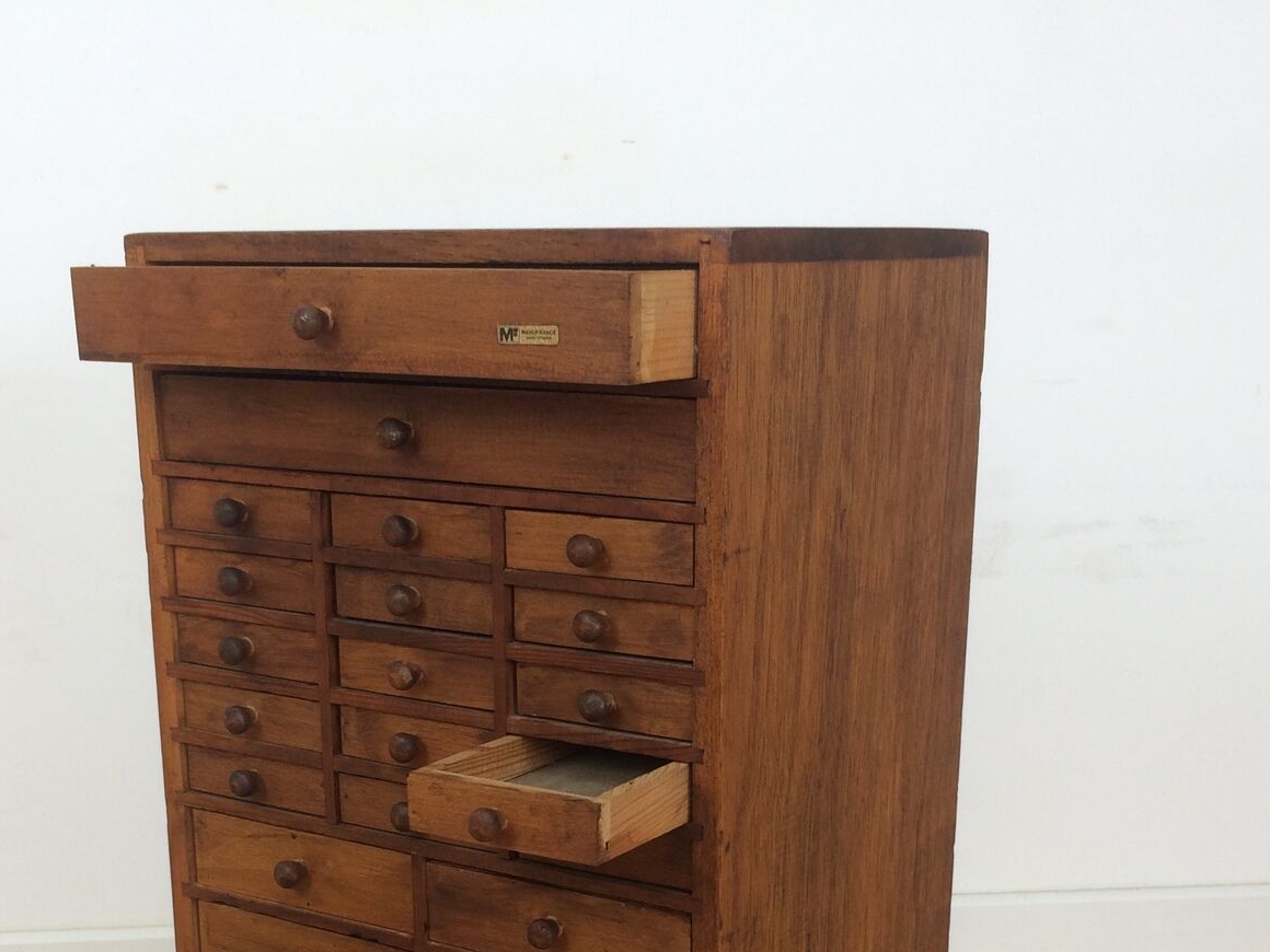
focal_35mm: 50
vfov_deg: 28.2
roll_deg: -0.2
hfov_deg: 38.2
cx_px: 593
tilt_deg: -17.3
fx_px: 1834
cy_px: 819
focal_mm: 4.15
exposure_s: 1/50
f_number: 2.2
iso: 50
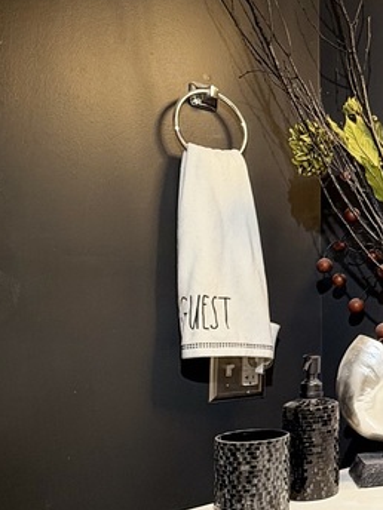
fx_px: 649
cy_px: 268
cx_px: 488
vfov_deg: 42.9
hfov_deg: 27.7
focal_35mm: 44
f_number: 2.2
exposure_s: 1/120
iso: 100
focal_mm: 2.22
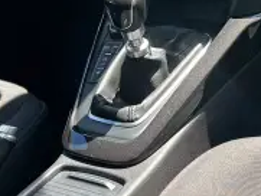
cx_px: 186
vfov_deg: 16.7
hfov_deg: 22.6
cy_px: -19
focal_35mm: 86
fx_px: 649
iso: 80
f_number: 1.78
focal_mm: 6.86
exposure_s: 1/409
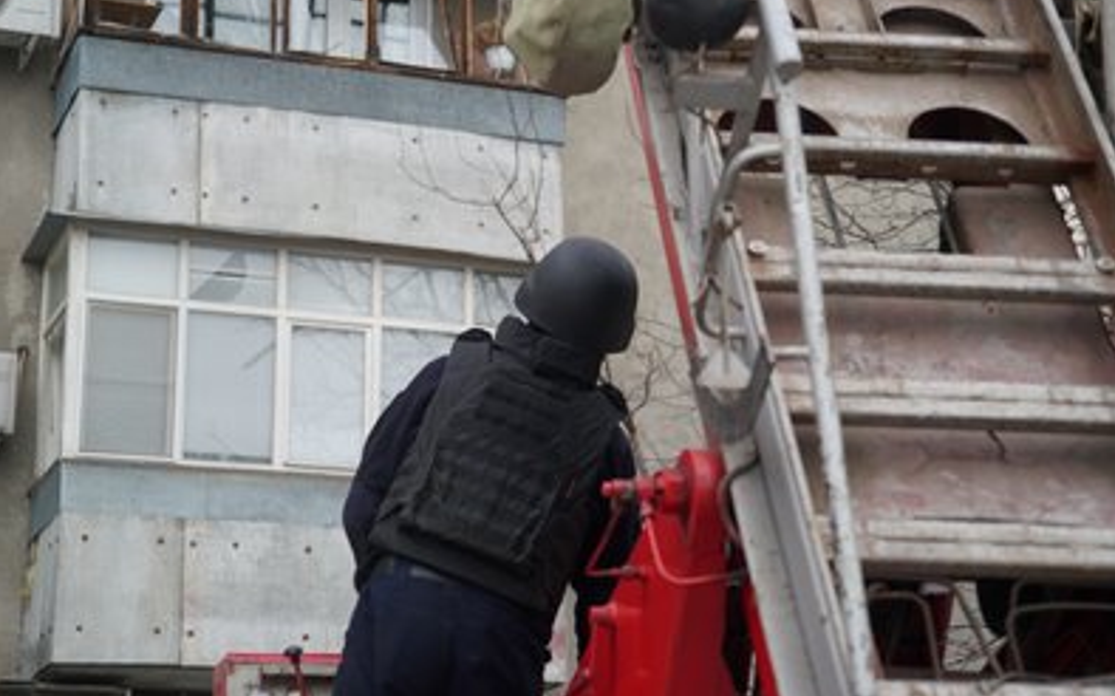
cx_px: 552
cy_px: 332
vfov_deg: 15.2
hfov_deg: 24.1
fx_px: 2613
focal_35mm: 86
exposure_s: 1/160
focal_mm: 83
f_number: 5
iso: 400
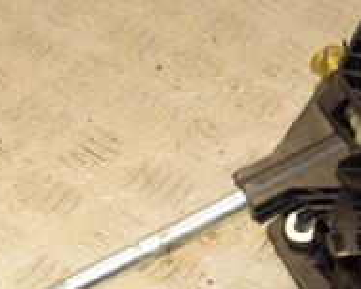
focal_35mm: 125
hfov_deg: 15.0
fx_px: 1335
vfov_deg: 12.3
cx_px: 392
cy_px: 168
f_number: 5.6
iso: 800
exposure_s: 1/200
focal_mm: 28
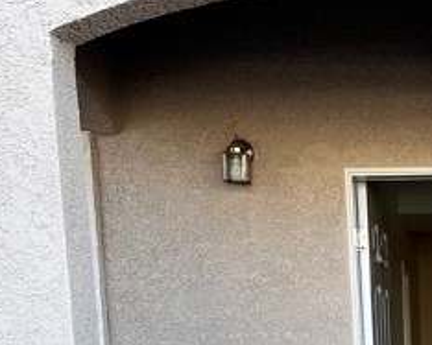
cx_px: 489
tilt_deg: -7.9
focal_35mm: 77
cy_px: 496
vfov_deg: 18.0
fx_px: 984
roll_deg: +1.7
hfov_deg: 23.1
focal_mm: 6.86
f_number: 1.78
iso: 80
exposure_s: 1/351
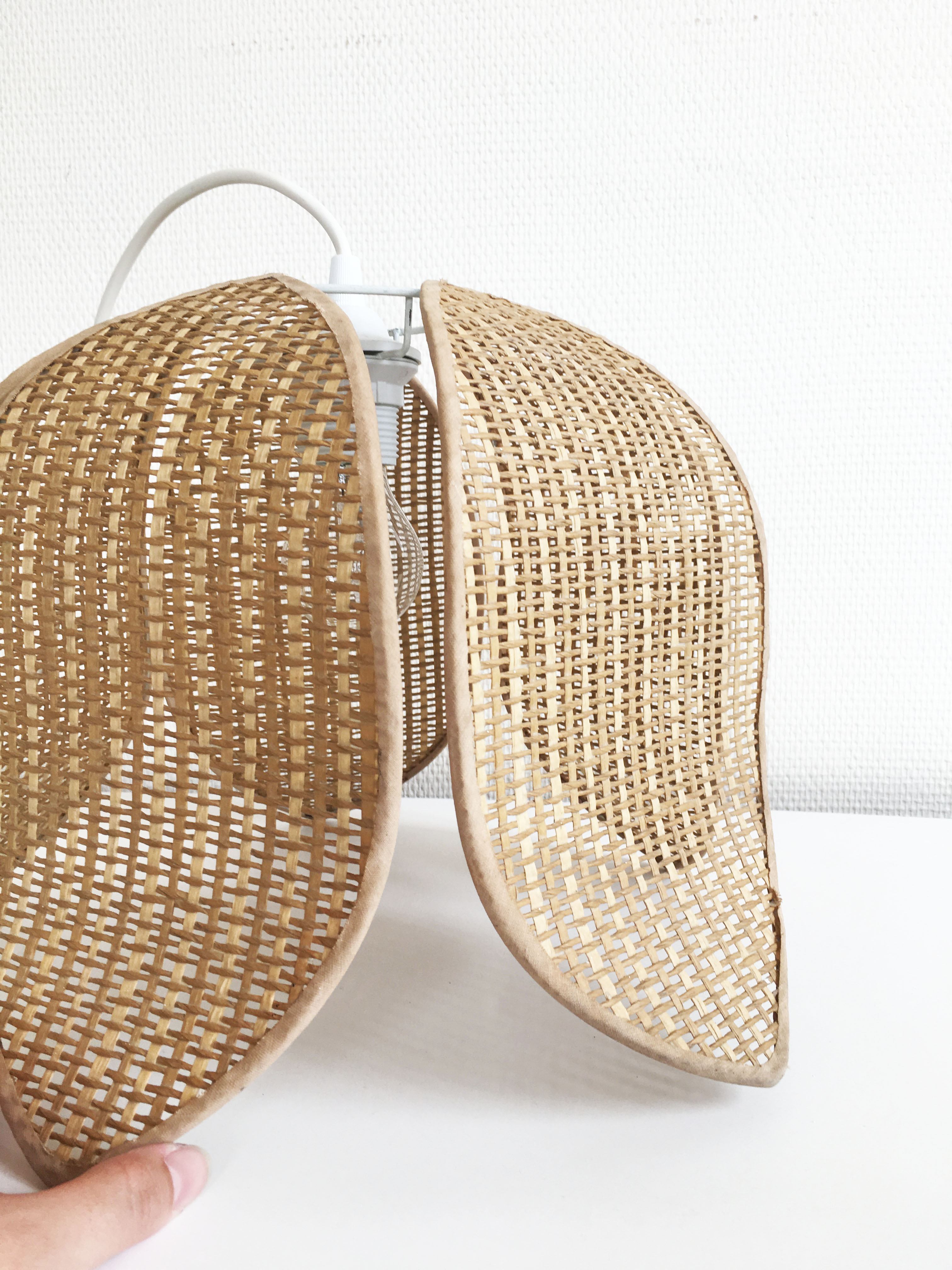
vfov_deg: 61.7
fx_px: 1063
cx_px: 476
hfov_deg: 48.2
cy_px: 635
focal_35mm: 29
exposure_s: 1/50
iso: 25
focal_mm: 4.15
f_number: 2.2
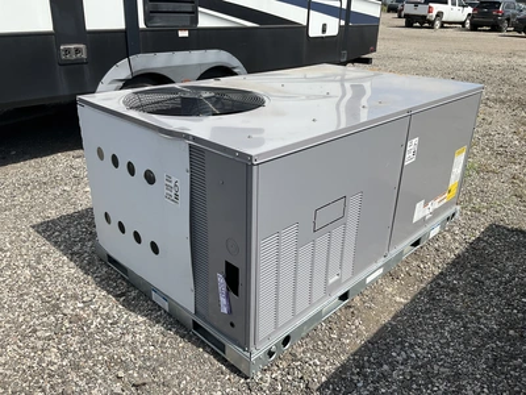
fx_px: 441
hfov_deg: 61.7
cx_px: 263
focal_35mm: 29
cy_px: 198
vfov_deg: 48.2
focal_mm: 3
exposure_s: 1/1984
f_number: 1.8
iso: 25
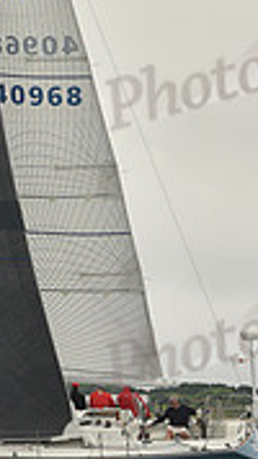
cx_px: -27
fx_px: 3944
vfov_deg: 6.6
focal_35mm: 324
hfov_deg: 3.7
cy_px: -34
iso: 320
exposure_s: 1/1000
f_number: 5.6
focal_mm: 95
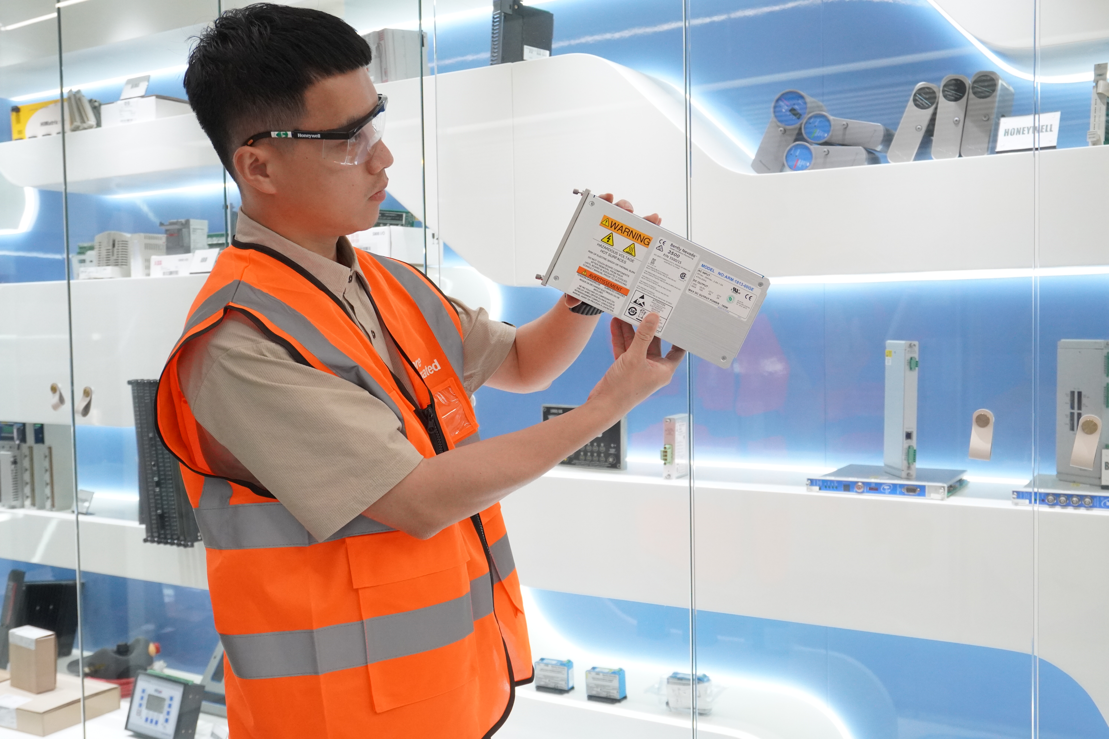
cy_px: 370
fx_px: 1109
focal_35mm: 36
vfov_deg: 36.9
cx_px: 554
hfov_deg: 53.1
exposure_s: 1/160
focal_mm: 24
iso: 3200
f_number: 4
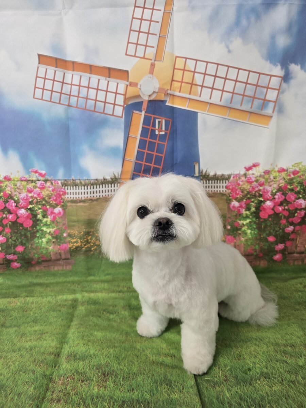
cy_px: 204
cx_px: 153
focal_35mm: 23
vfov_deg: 73.9
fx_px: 271
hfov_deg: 58.9
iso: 100
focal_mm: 6.3
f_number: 1.7
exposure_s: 1/120
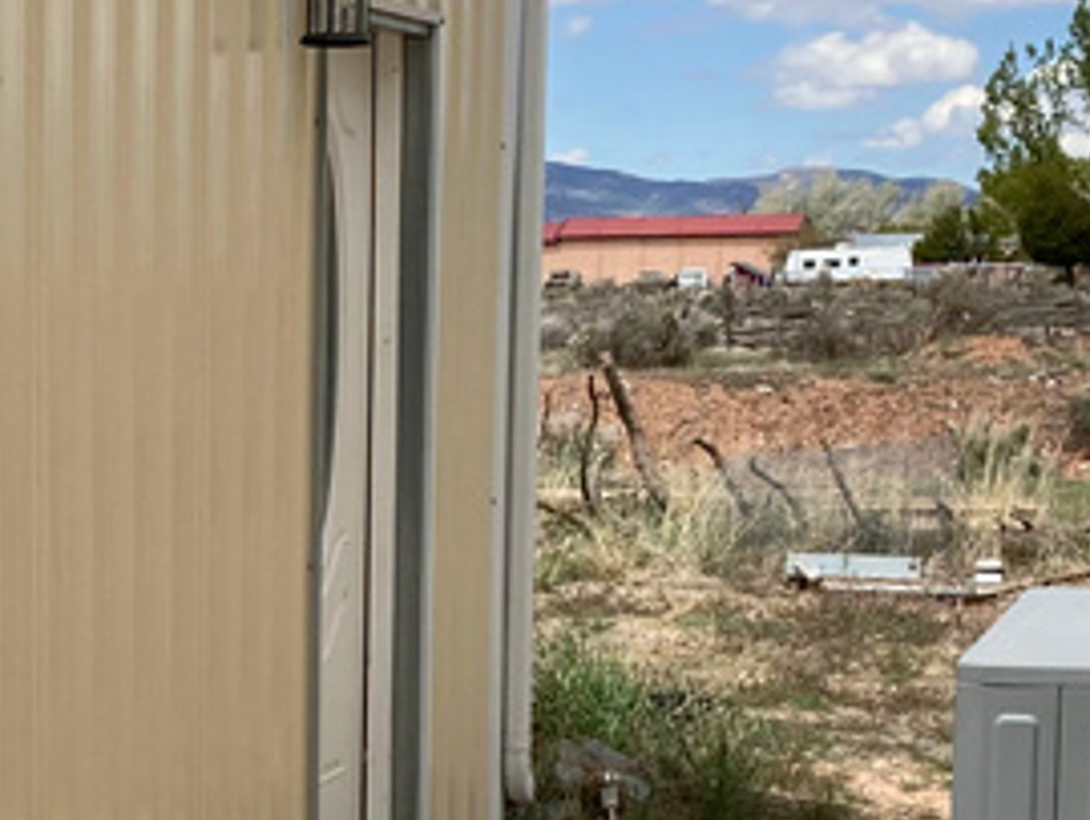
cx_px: -145
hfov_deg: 17.8
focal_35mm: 106
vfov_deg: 13.8
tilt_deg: -9.8
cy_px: 824
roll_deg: +0.3
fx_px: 3341
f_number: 1.8
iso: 20
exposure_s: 1/2208
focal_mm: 3.99
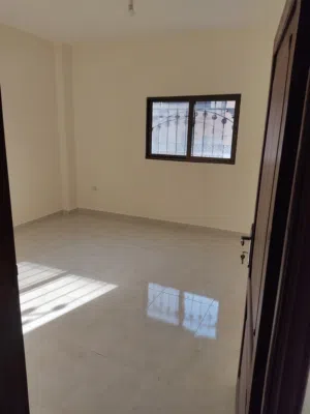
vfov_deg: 67.3
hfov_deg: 53.1
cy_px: 207
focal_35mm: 26
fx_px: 310
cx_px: 155
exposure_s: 1/192
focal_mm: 4.74
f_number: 1.79
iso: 100
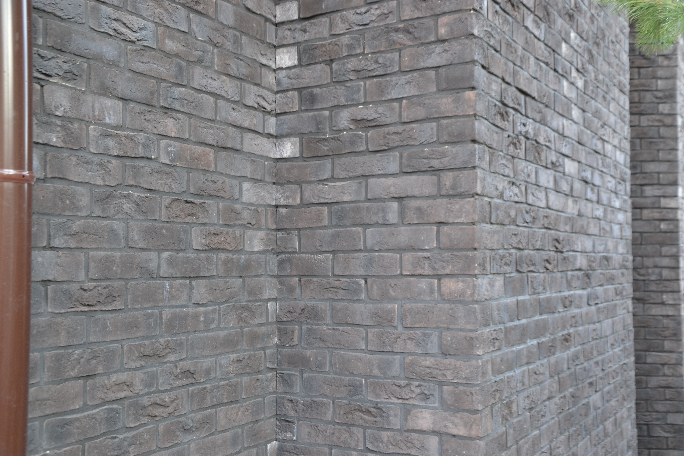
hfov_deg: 46.4
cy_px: 228
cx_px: 342
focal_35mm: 42
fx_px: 798
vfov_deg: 31.9
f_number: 4
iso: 400
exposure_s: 1/40
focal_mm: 28
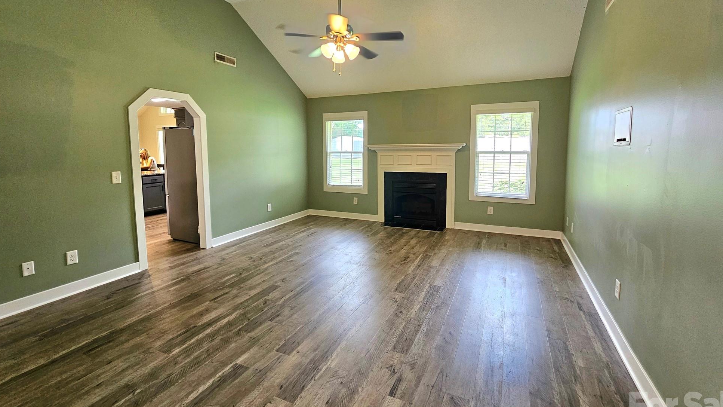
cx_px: 366
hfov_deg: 103.0
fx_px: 288
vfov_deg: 70.3
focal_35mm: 15
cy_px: 178
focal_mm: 2.2
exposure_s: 1/60.2
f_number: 2.2
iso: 200
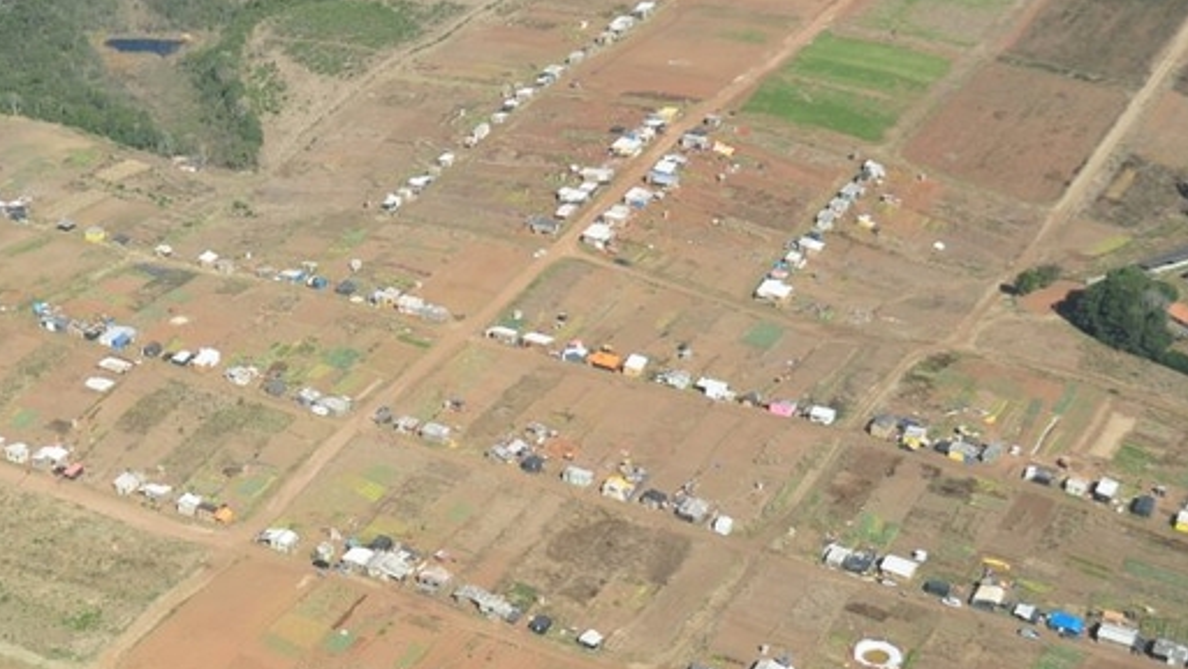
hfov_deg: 31.4
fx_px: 2080
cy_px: 587
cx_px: 310
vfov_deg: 18.0
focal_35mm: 66
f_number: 4
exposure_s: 1/2500
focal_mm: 24
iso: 320
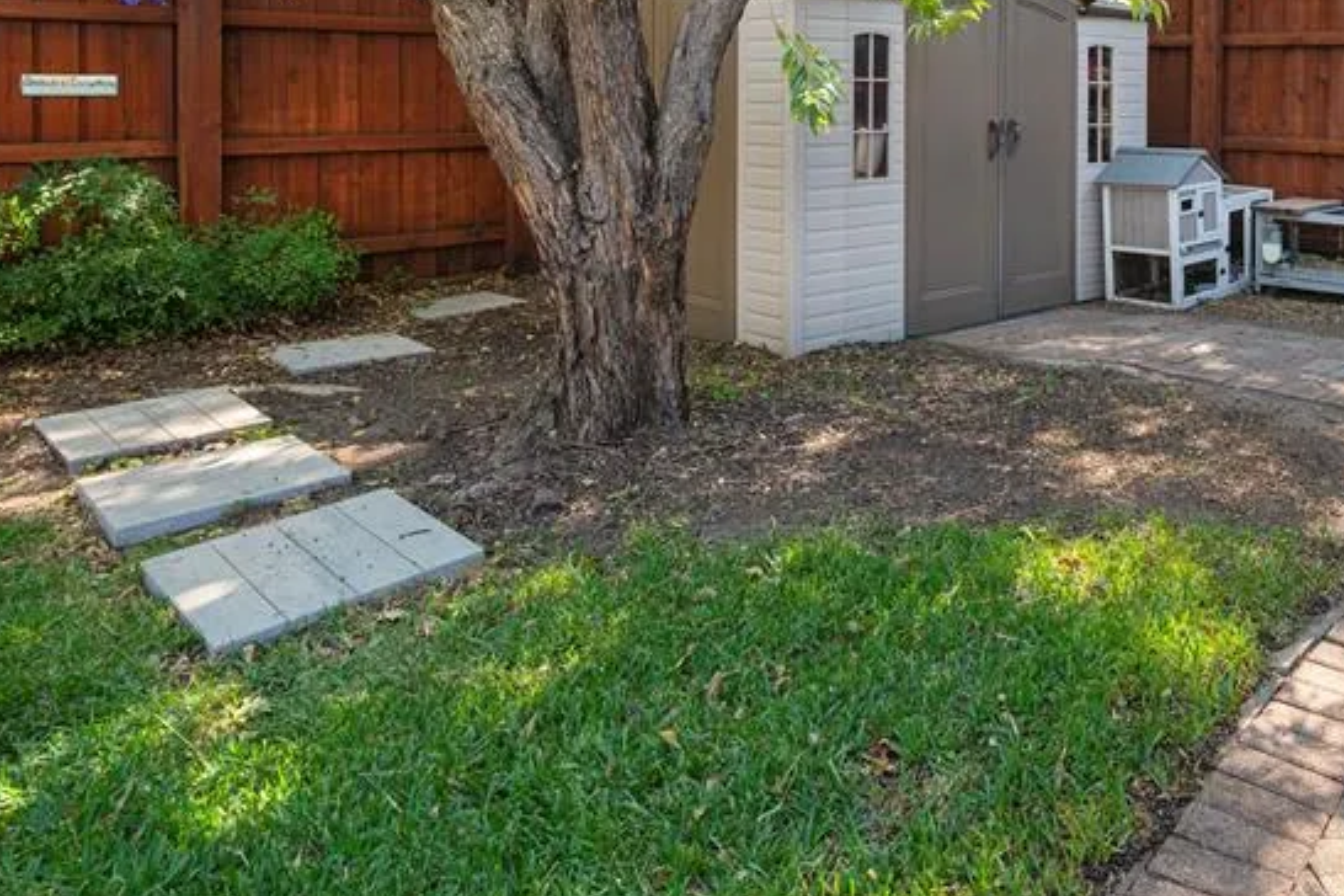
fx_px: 1120
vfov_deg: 40.5
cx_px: 928
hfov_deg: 60.0
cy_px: 97
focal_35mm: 30
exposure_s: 1/40
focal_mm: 16
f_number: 7.1
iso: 100
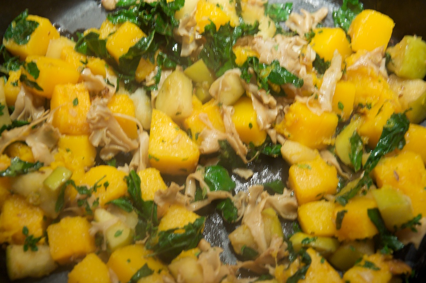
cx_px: 213
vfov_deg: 14.7
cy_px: 142
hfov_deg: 21.9
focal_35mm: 93
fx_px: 1099
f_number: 5.3
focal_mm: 62
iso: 1000
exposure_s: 1/20
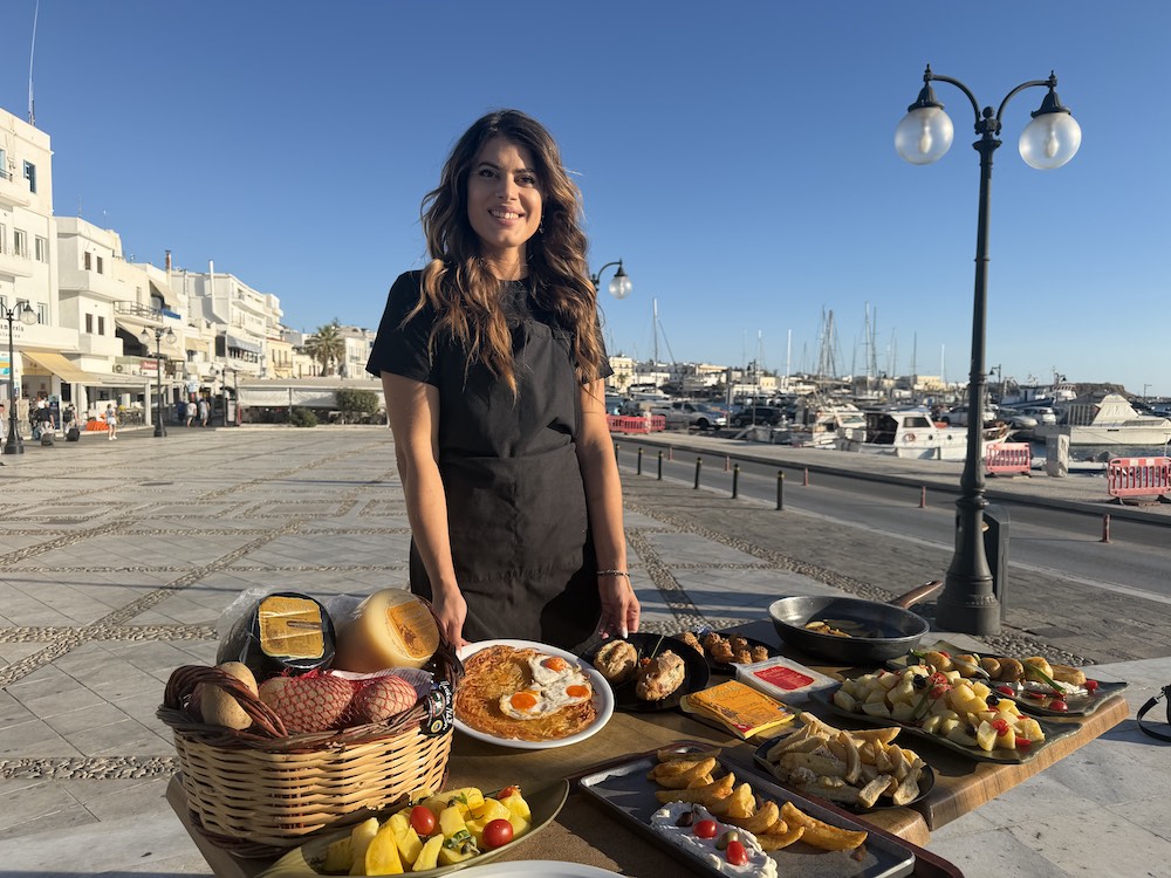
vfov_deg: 56.8
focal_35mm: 24
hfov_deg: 71.6
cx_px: 586
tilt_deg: -4.4
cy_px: 439
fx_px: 812
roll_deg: -1.4
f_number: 1.78
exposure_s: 1/3759
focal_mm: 6.76
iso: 80
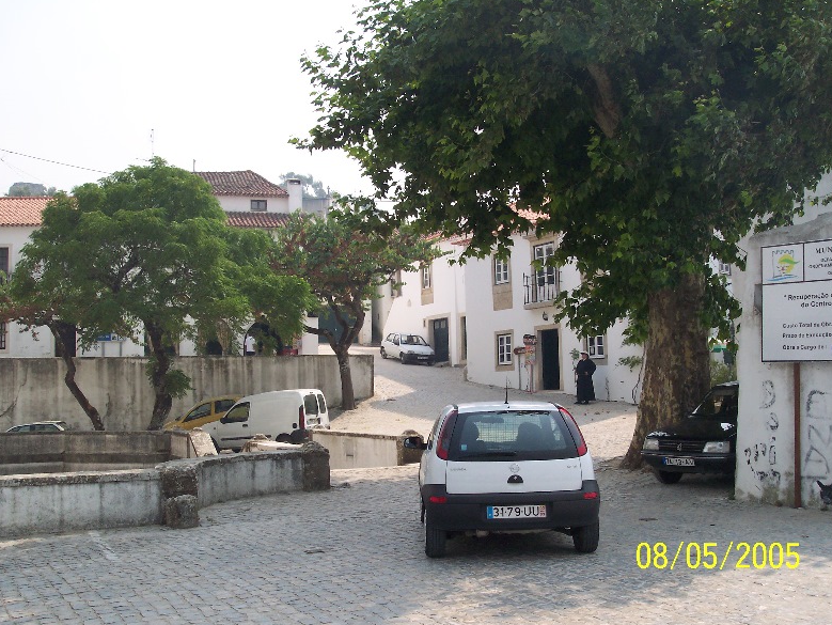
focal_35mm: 39
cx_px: 417
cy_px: 315
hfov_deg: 47.8
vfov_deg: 36.8
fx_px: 938
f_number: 4.8
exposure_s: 1/500
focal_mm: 8
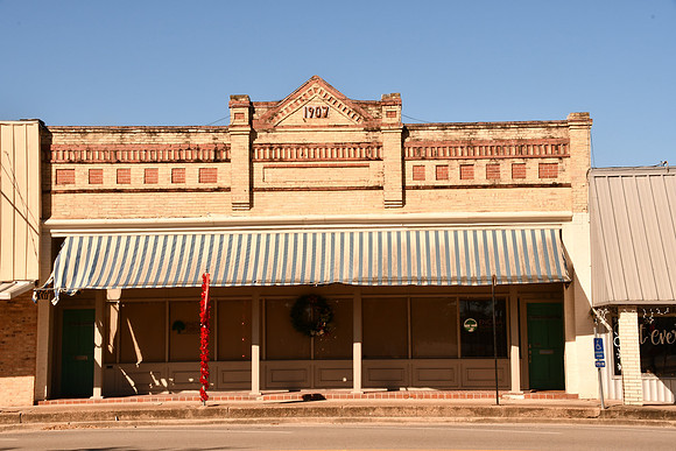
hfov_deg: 29.2
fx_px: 1296
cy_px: 226
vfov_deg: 19.7
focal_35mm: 69
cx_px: 338
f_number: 22
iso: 250
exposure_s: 1/160
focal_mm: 46
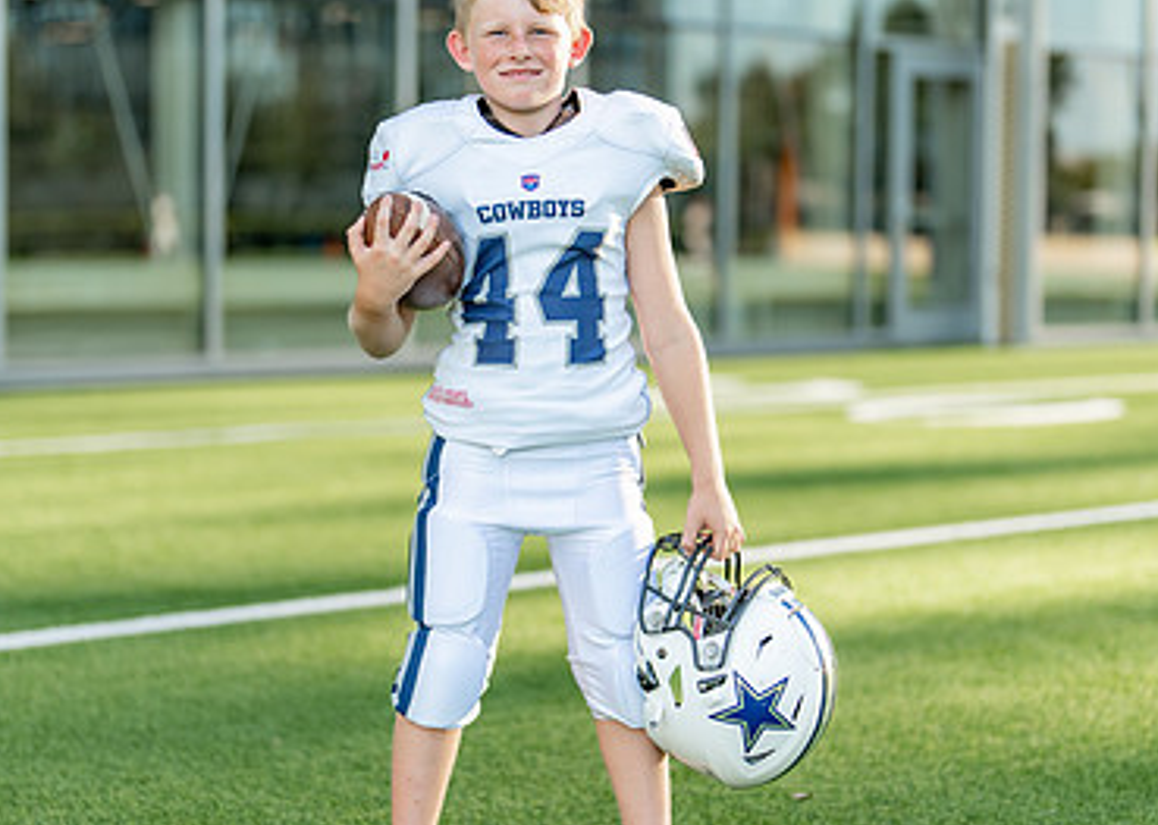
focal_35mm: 86
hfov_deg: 23.2
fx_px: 2826
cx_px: 563
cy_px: 413
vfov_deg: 16.6
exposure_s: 1/2000
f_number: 1.2
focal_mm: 50
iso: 100
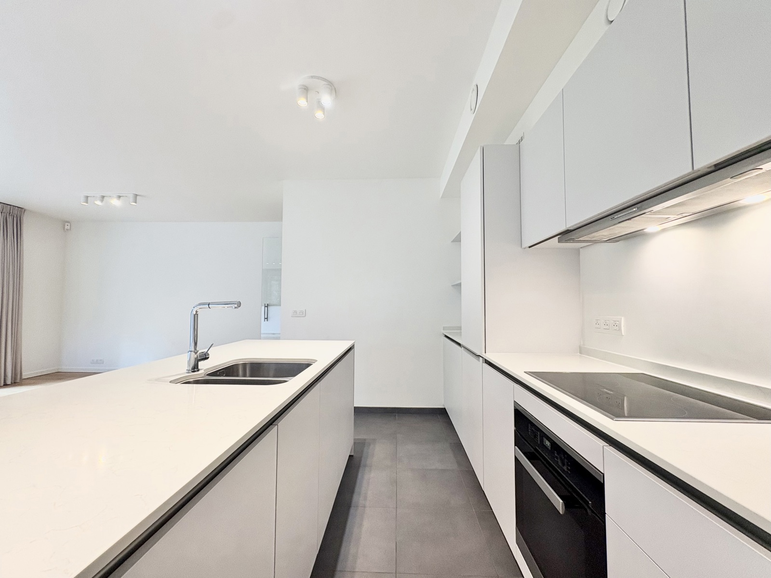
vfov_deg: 85.7
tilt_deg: +2.6
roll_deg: -1.1
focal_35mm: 14
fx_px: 312
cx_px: 386
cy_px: 289
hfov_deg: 102.1
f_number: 2.2
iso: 200
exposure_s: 1/100
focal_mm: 2.22
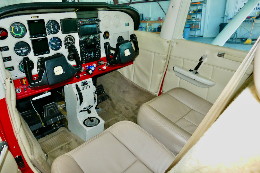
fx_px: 181
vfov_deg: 51.3
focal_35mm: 25
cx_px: 130
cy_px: 86
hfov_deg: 71.5
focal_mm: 9.12
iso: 800
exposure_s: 1/80
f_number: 8
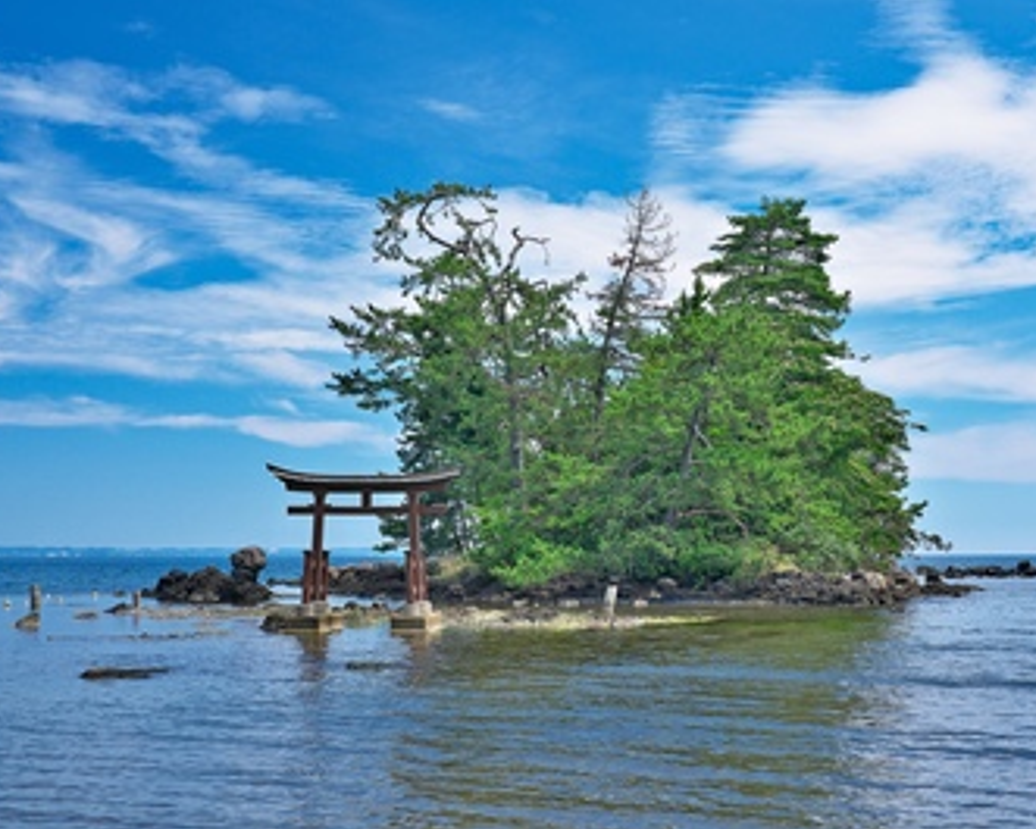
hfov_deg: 31.9
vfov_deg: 25.8
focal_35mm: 59
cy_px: 414
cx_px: 579
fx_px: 1810
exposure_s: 1/80
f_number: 11
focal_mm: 52
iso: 200
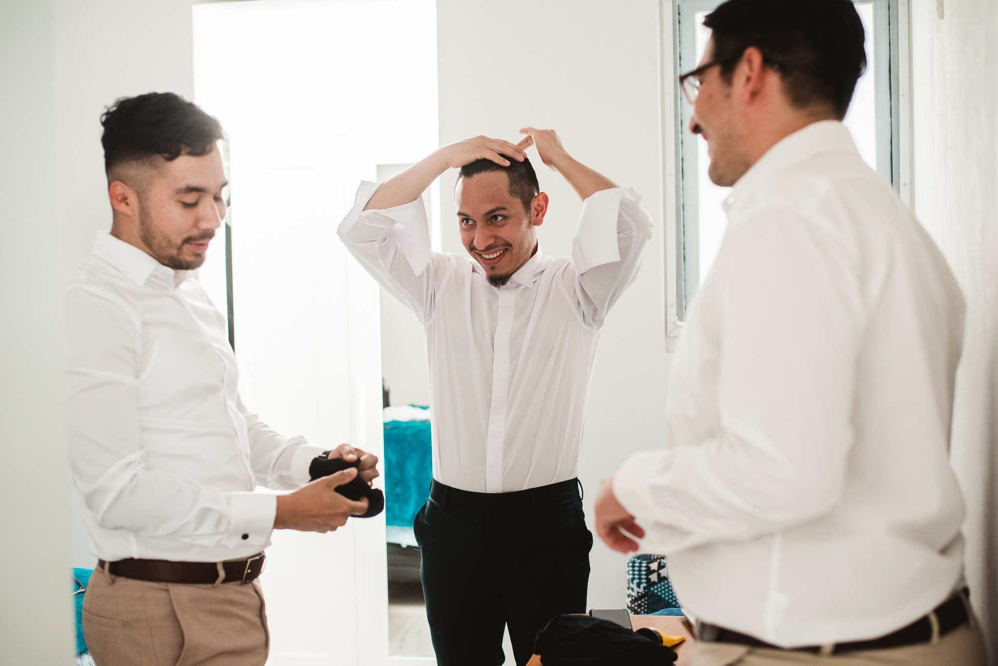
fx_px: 1387
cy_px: 333
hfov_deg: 39.6
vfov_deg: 27.0
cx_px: 499
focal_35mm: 50
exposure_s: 1/160
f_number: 2.2
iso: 500
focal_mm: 50
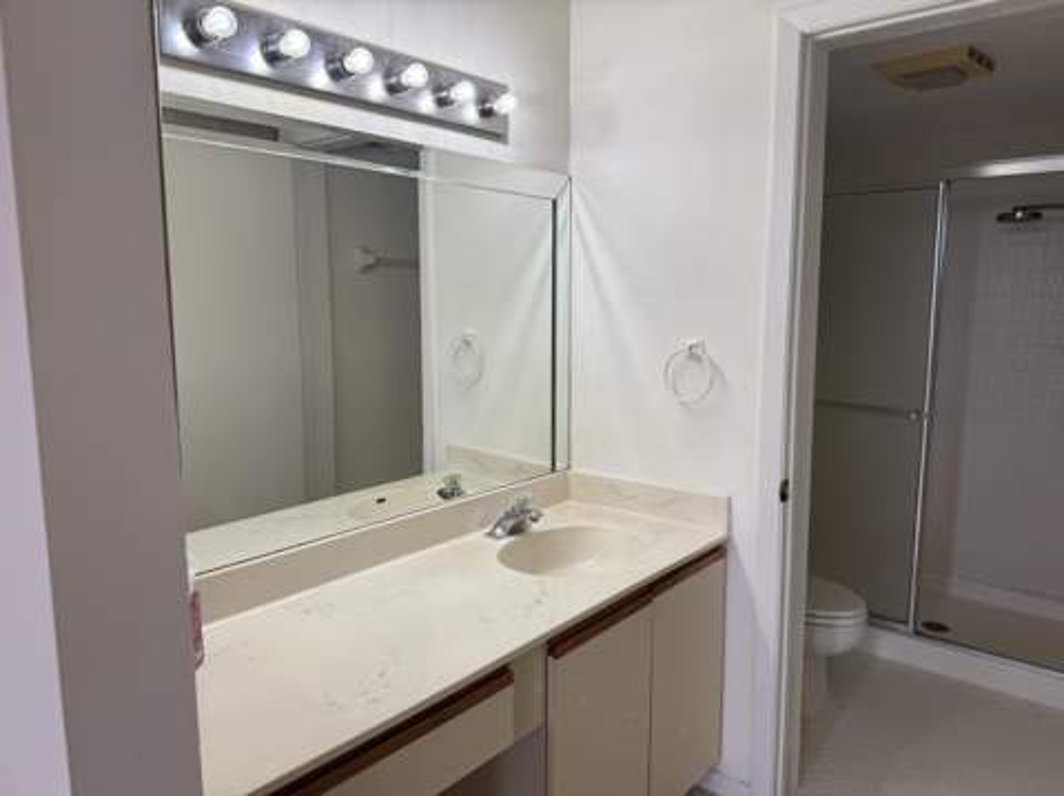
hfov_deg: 71.7
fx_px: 737
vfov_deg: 56.7
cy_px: 398
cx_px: 532
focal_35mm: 24
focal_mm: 6.76
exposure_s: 1/231
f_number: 1.78
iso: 64
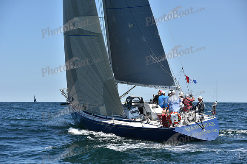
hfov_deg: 17.6
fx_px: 796
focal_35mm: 116
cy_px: 82
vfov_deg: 11.8
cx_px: 124
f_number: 7.1
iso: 250
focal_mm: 116
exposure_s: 1/1600
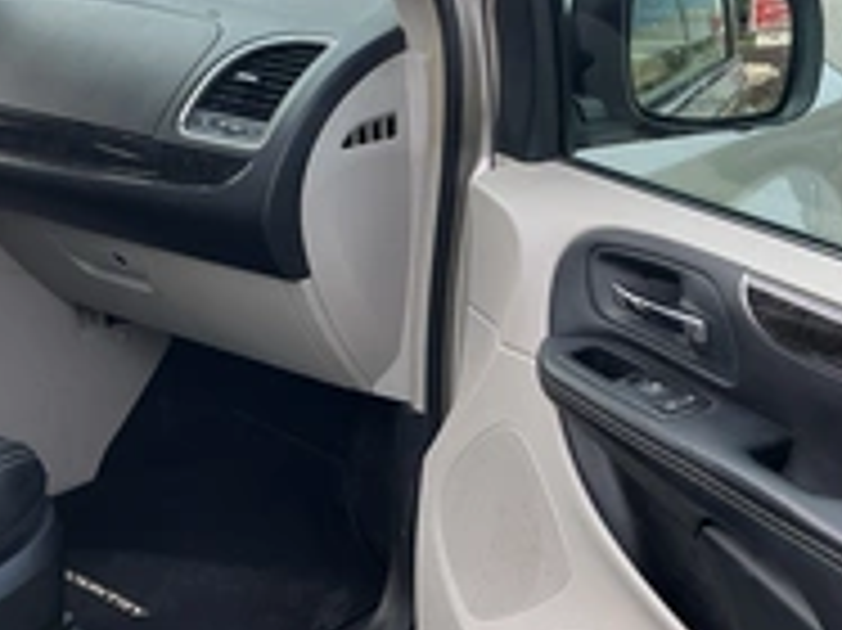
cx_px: 540
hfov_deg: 32.0
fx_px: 1459
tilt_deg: -24.4
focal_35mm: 60
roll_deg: -3.0
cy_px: 486
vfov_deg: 24.1
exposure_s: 1/231
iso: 20
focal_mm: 3
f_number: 1.8
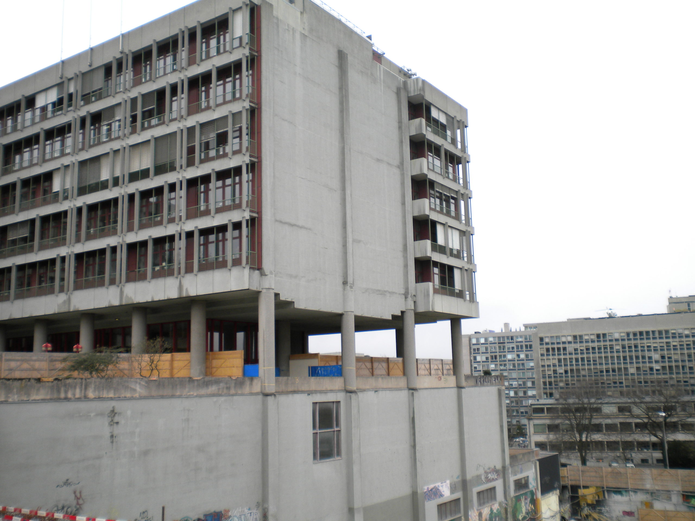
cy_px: 260
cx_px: 348
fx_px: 703
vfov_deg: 40.7
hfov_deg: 52.6
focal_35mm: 35
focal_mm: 6.3
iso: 80
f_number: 4.6
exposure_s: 1/200
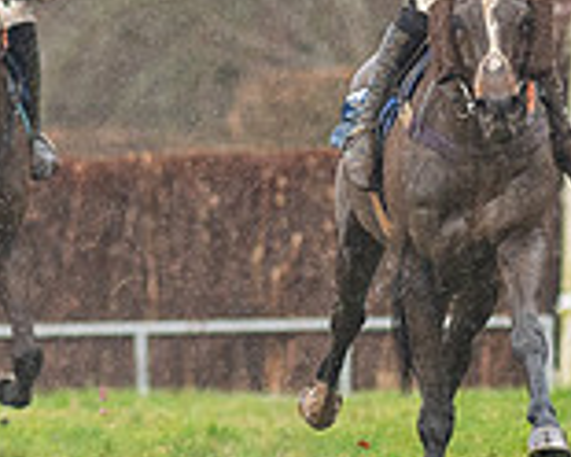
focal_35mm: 1939
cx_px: 630
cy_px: 14
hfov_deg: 1.0
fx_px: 32768
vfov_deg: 0.8
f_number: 5
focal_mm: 300
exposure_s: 1/1000
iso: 1000
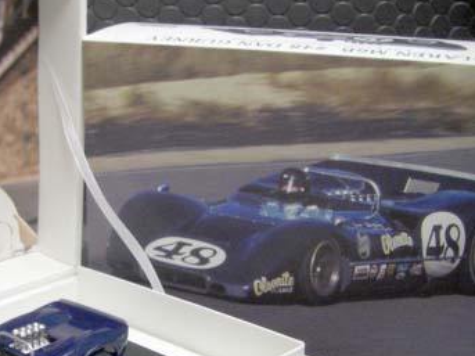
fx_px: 974
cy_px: 283
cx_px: 107
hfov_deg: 27.0
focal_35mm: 71
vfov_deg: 20.5
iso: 200
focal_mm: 6.3
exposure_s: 1/30
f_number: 3.4
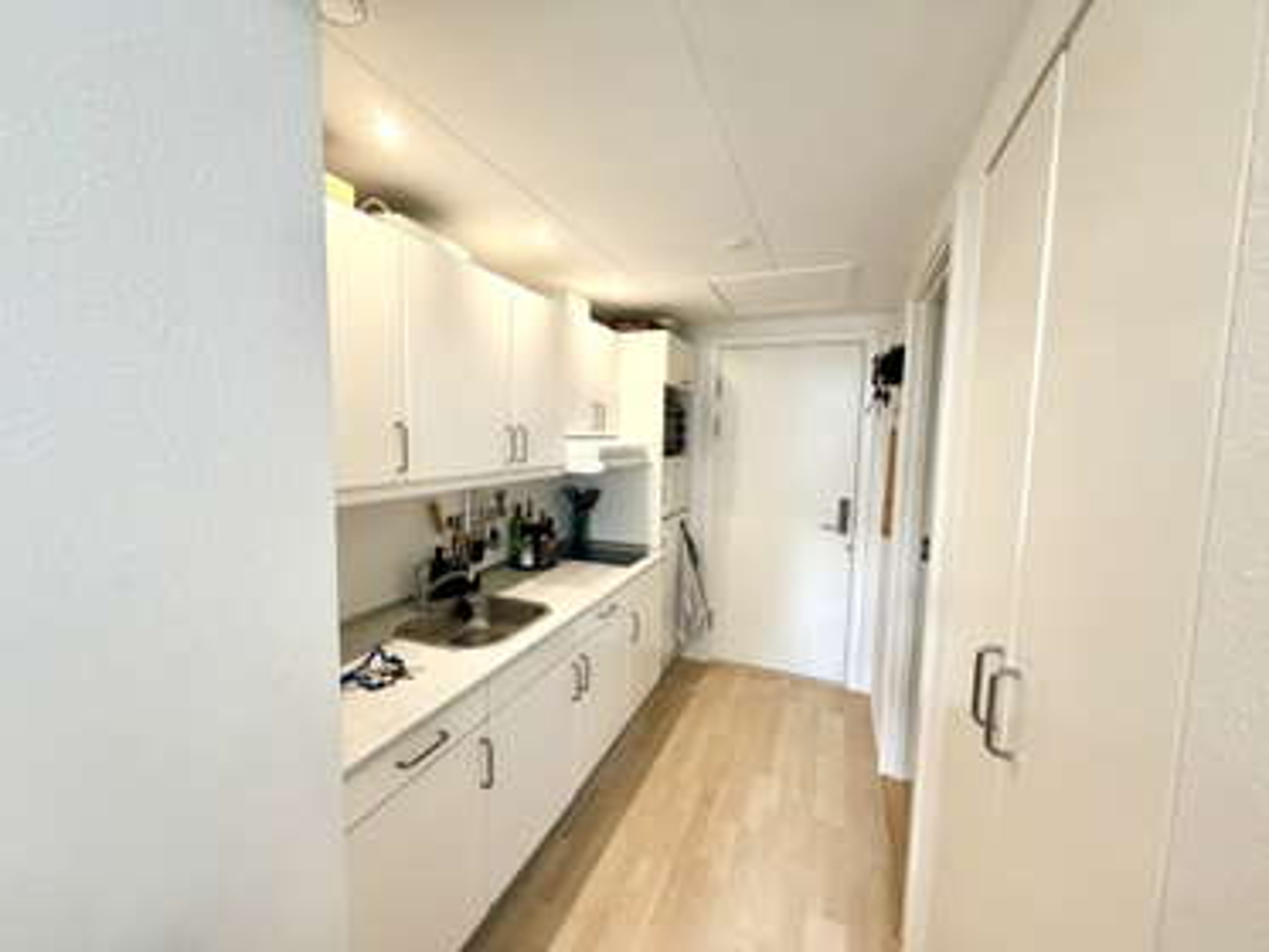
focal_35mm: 14
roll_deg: -0.5
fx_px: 513
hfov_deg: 102.0
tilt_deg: -4.2
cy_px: 476
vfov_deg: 85.7
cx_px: 634
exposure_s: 1/95
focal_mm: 2.22
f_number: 2.2
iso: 320
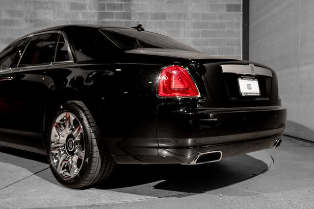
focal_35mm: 38
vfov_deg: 35.1
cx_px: 157
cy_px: 104
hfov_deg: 50.7
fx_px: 331
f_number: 6.3
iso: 320
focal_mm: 38
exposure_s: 1/60
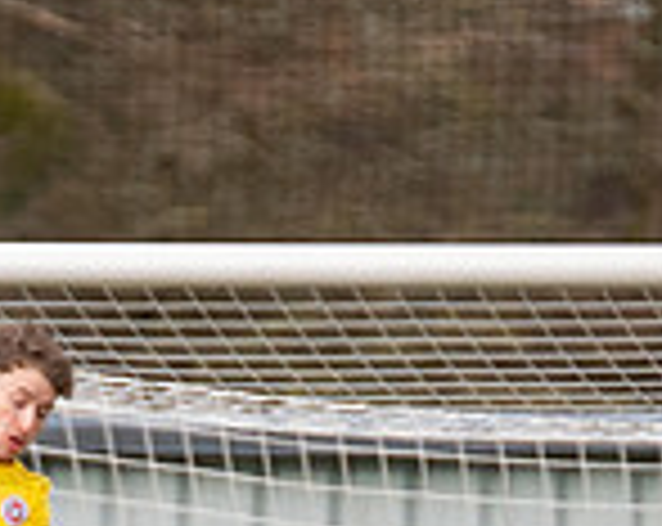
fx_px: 46362
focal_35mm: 2371
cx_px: -336
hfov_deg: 0.8
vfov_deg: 0.7
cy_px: 1205
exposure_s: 1/1250
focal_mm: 300
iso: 1000
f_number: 2.8
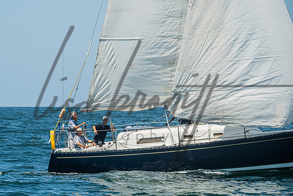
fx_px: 1831
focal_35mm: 225
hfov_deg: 9.1
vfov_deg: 6.1
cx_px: 112
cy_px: 96
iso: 320
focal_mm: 170
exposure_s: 1/640
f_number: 6.3
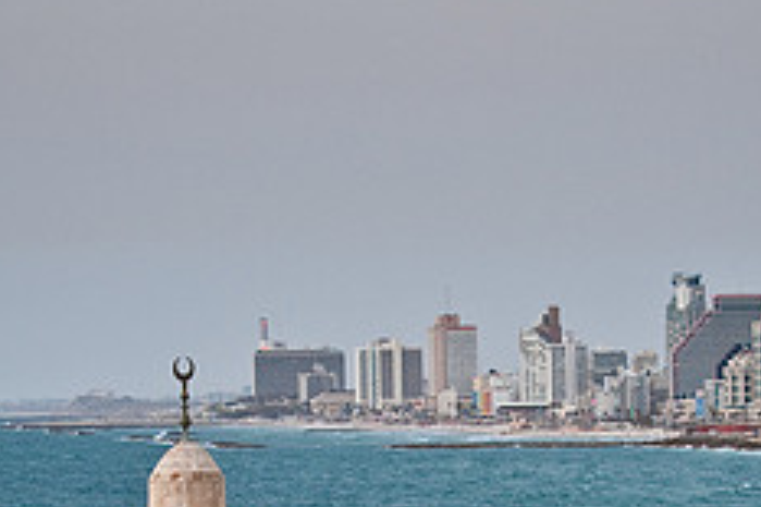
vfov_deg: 7.8
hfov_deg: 11.8
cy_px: 559
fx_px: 3675
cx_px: 441
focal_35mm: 174
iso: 800
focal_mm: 70
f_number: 2.8
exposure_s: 1/320
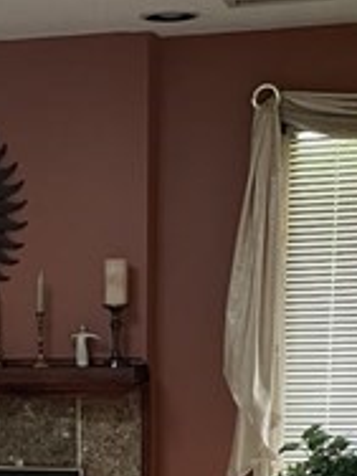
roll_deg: +0.8
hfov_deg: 13.7
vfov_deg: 17.4
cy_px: 628
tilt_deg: -11.5
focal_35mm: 106
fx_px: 1458
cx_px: -13
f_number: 1.6
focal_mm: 4.2
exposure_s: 1/60
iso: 200
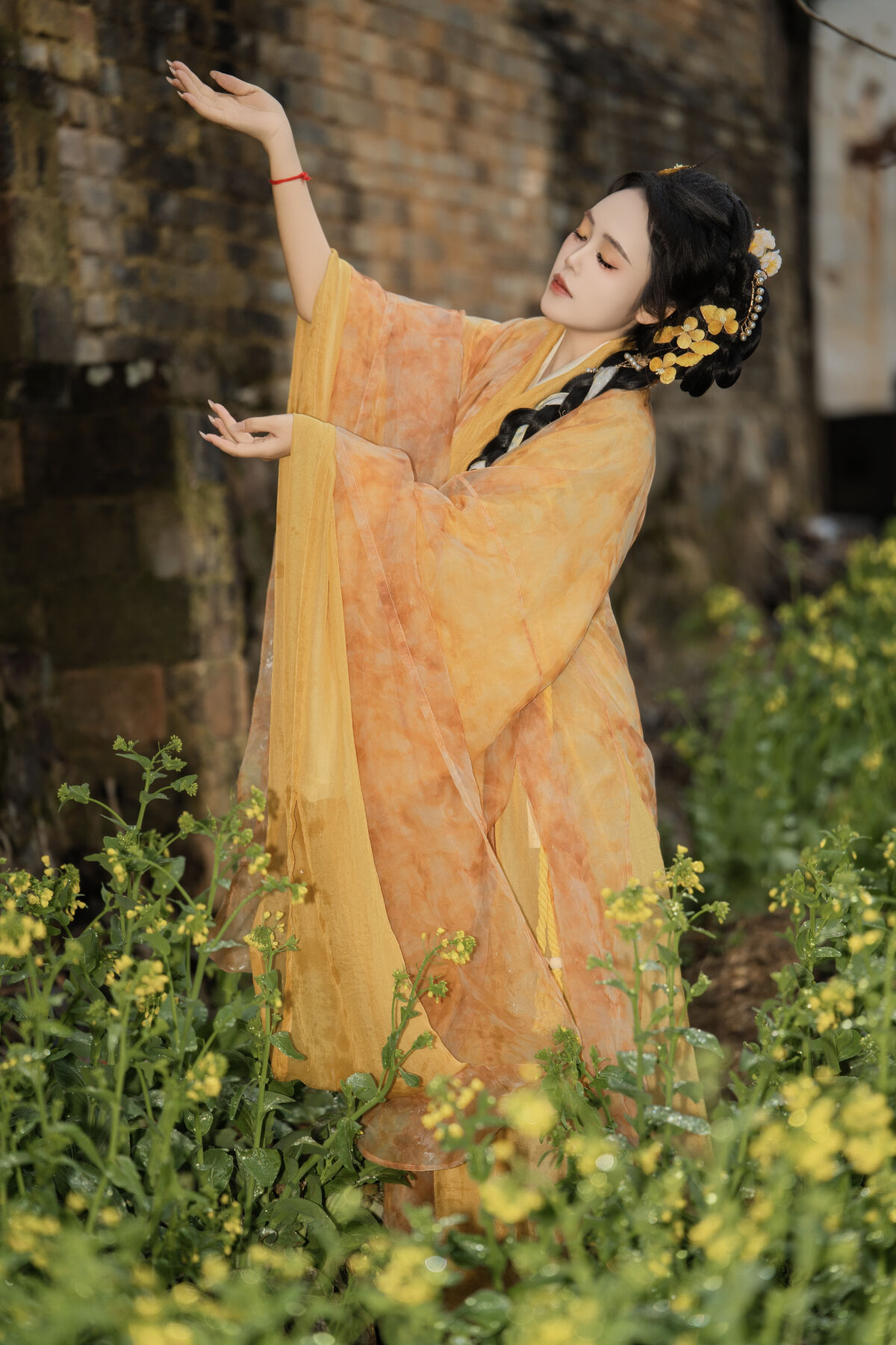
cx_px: 448
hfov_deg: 11.5
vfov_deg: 17.2
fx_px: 4442
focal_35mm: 119
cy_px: 672
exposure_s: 1/125
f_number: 2.8
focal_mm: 119
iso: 250
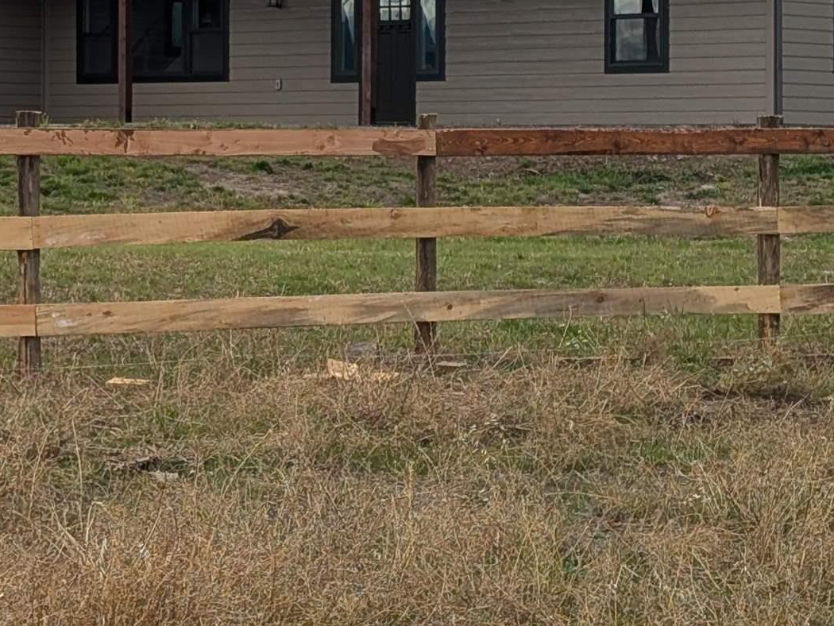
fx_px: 3446
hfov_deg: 13.7
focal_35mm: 143
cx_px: 170
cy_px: -2
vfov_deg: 10.3
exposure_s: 1/730
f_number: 1.68
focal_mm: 6.9
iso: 21
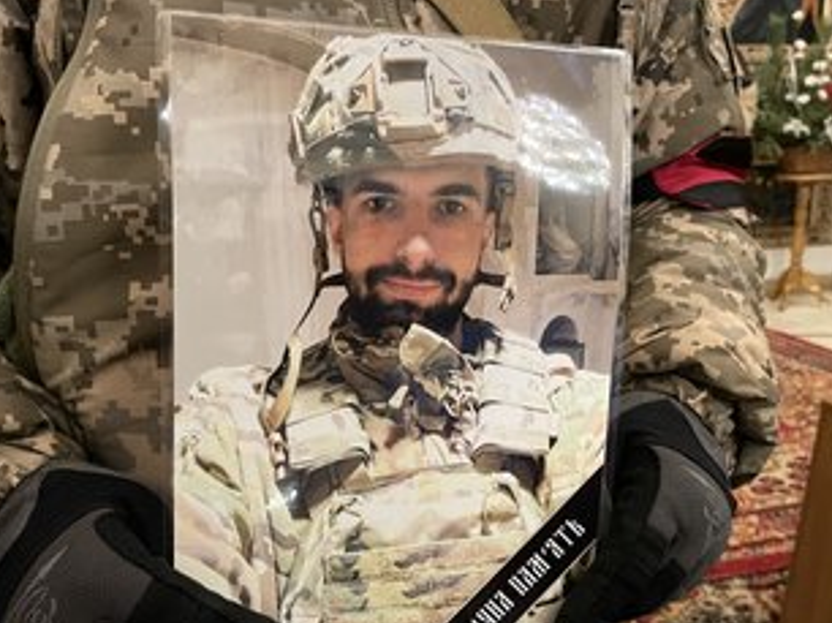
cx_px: 397
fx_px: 817
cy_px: 354
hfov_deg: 54.0
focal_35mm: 34
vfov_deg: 41.7
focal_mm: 4.2
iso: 400
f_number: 1.6
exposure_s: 1/33
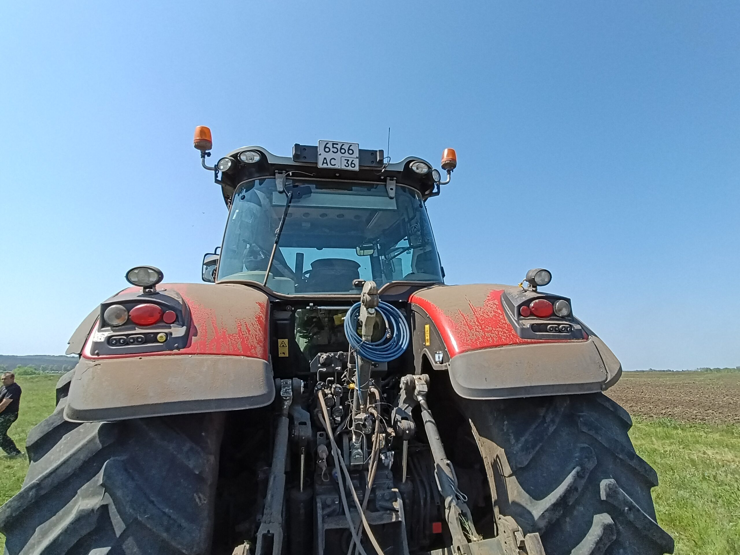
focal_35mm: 17
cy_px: 278
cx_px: 370
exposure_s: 1/1148
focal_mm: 1.65
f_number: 2.2
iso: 50
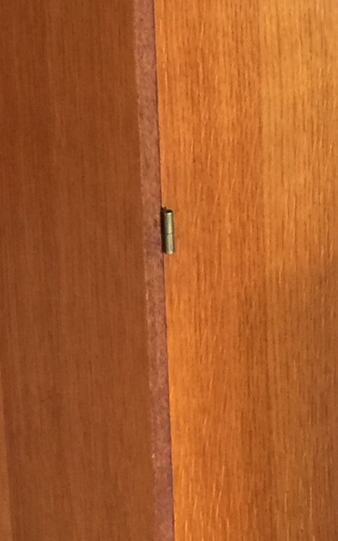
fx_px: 1917
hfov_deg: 10.0
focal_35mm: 130
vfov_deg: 15.9
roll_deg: +3.2
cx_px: 17
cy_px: 82
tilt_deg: -16.1
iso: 80
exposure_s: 1/17
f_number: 2.2
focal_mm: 4.15
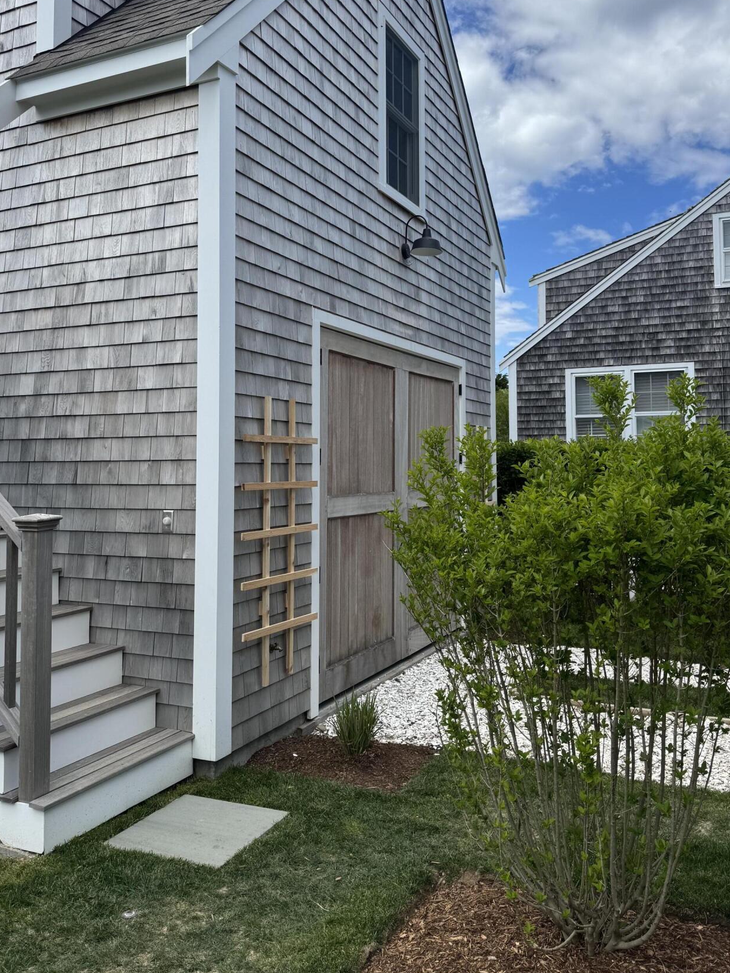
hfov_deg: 48.2
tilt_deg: +4.2
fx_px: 816
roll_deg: +0.4
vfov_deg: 61.3
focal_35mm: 29
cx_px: 372
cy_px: 410
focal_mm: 6.76
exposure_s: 1/4950
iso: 80
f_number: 1.78
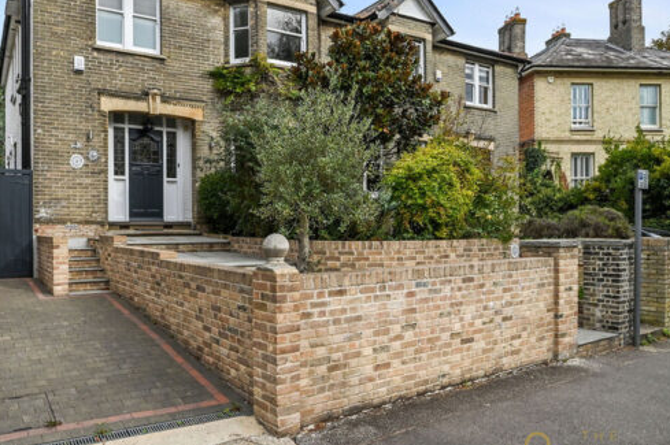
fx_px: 409
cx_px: 240
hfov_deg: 76.8
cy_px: 191
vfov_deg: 56.9
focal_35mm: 22
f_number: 8
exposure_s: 1/640
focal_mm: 14
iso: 500
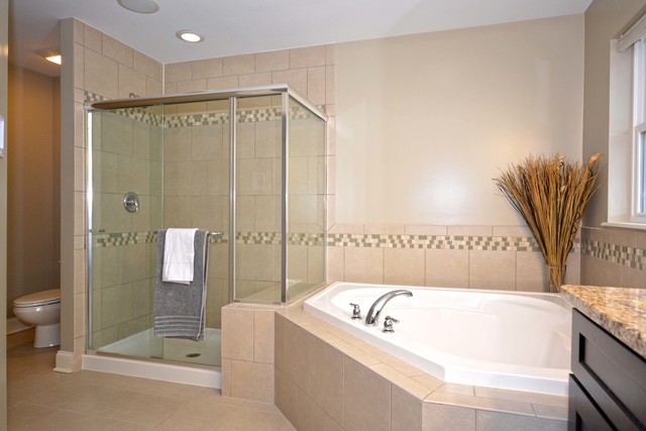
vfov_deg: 59.5
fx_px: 377
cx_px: 323
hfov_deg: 81.2
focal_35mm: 21
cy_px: 216
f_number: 4.8
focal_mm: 14
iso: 500
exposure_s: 1/60
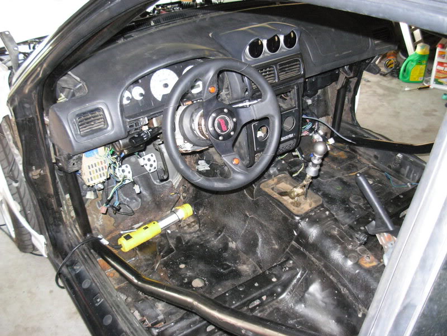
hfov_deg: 49.0
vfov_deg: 37.7
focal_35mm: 38
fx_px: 491
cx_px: 224
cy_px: 168
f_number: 2.9
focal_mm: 6.3
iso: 400
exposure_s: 1/161
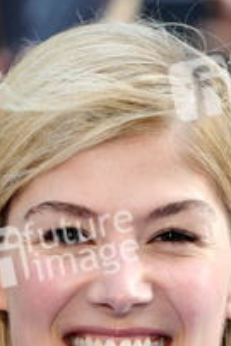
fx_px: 4708
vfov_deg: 4.2
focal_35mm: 490
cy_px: 337
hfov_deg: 2.8
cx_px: 102
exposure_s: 1/200
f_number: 5
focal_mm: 165
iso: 320
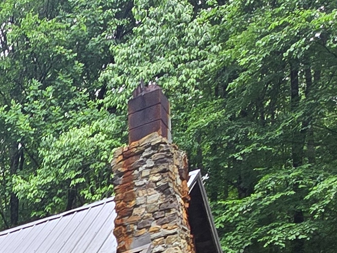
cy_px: 491
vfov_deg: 15.7
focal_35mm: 76
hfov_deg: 20.8
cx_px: -201
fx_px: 740
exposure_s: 1/131
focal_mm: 2.2
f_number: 2.2
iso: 50
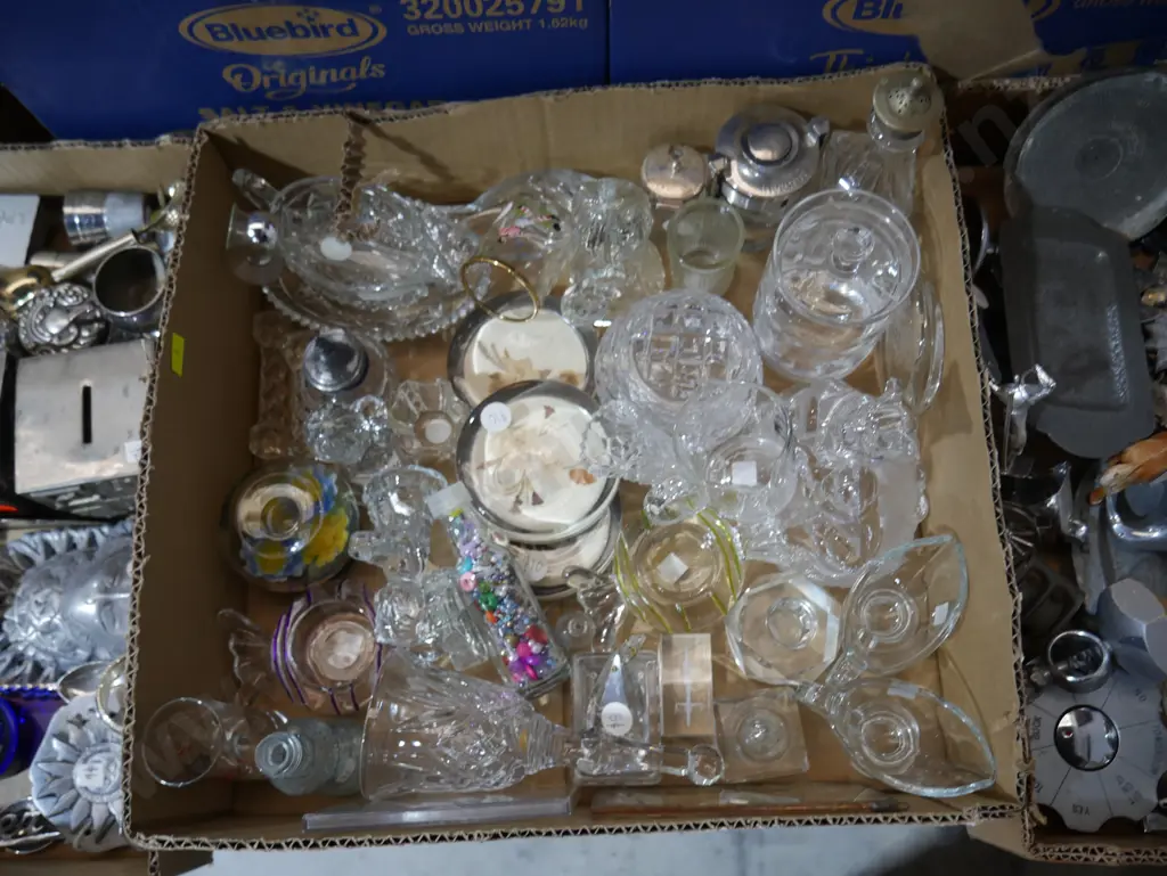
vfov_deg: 49.8
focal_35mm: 28
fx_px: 944
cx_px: 584
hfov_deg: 63.4
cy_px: 438
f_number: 3.5
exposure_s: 1/60
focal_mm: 14
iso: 500
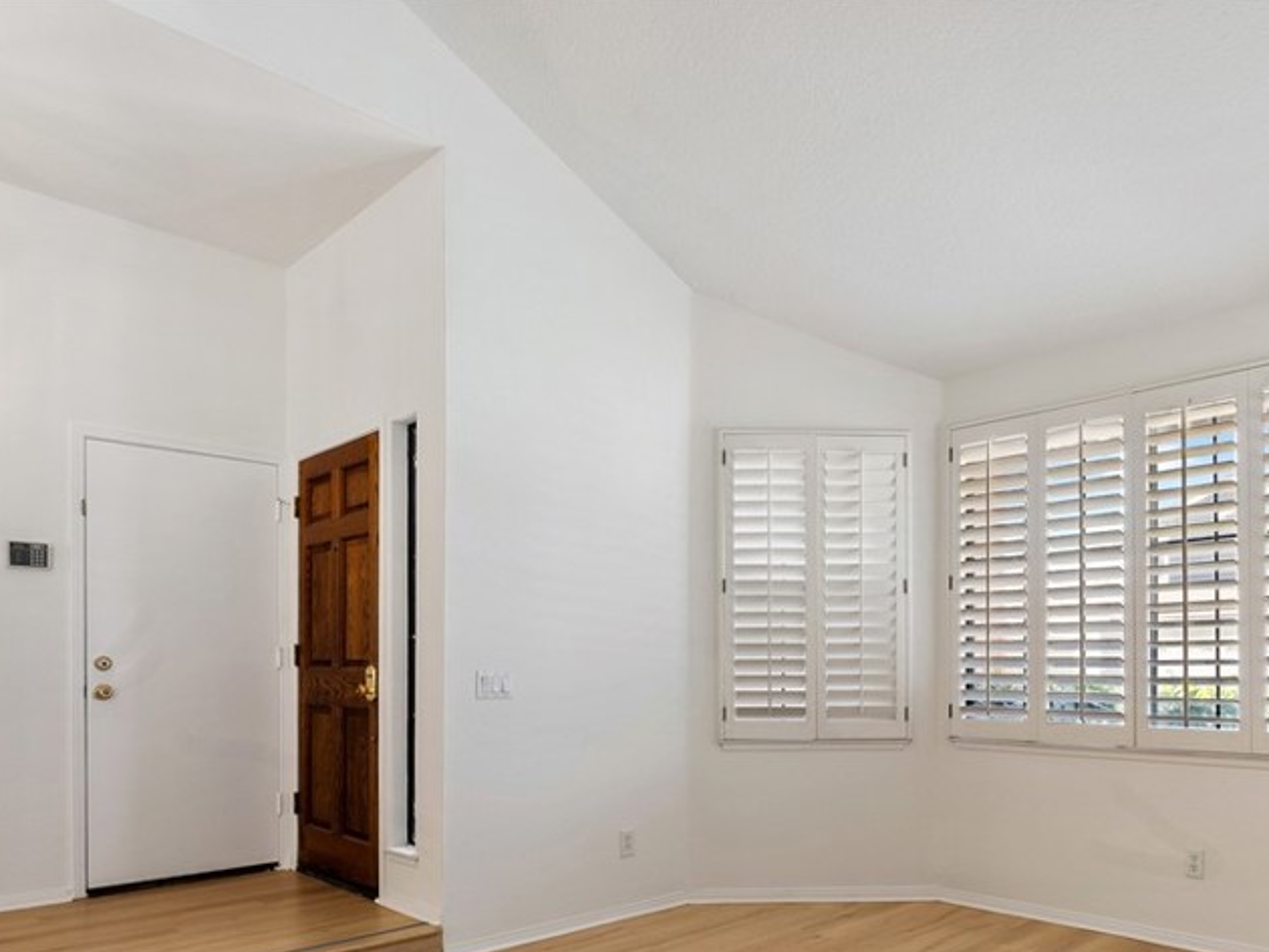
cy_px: 681
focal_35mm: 25
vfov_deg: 53.1
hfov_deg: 68.6
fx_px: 917
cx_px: 767
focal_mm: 16
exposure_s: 1/20
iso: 320
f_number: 9
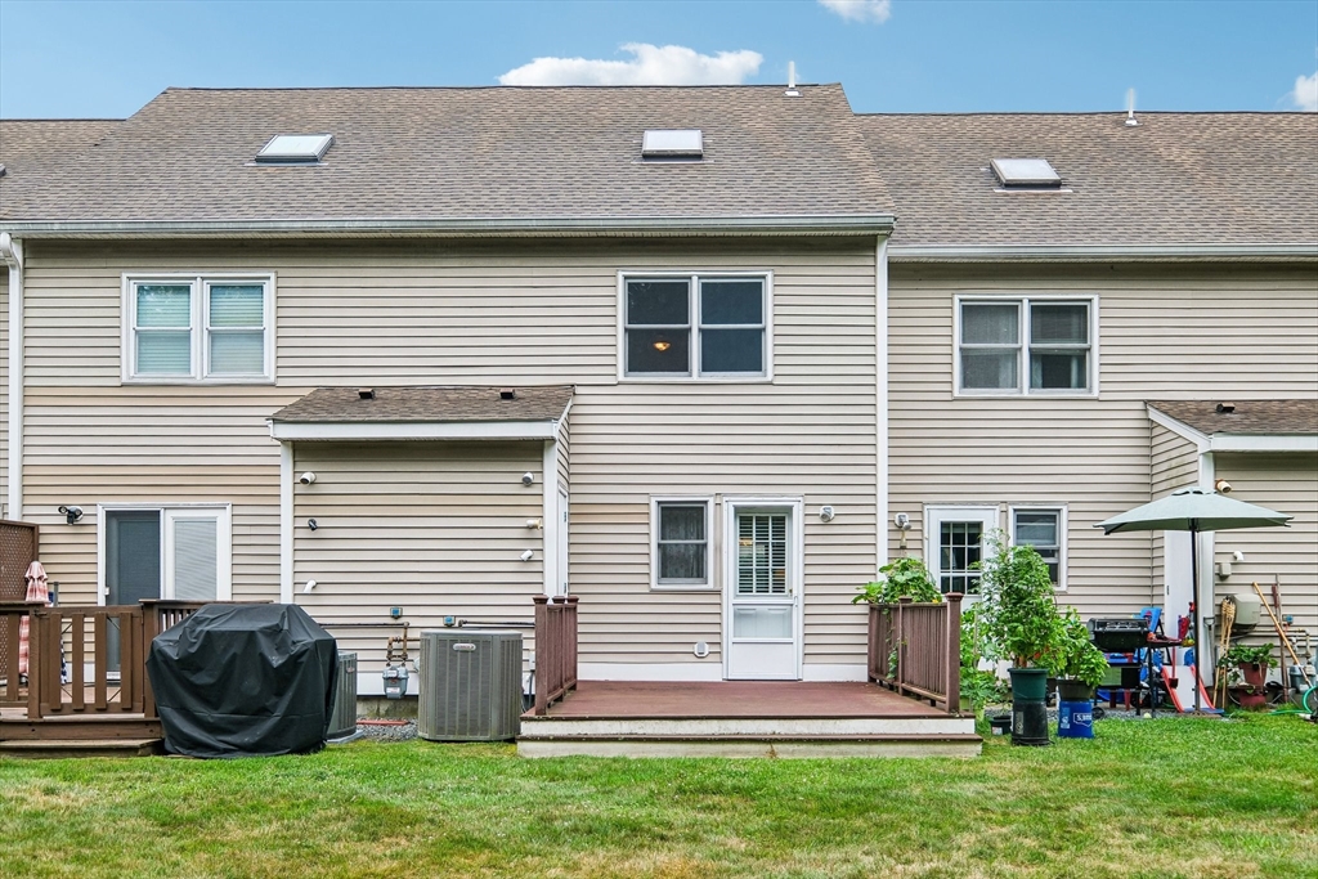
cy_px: 440
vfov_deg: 36.9
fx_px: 1318
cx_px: 659
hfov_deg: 53.1
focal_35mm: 36
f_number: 5.6
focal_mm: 24
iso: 200
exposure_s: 1/320
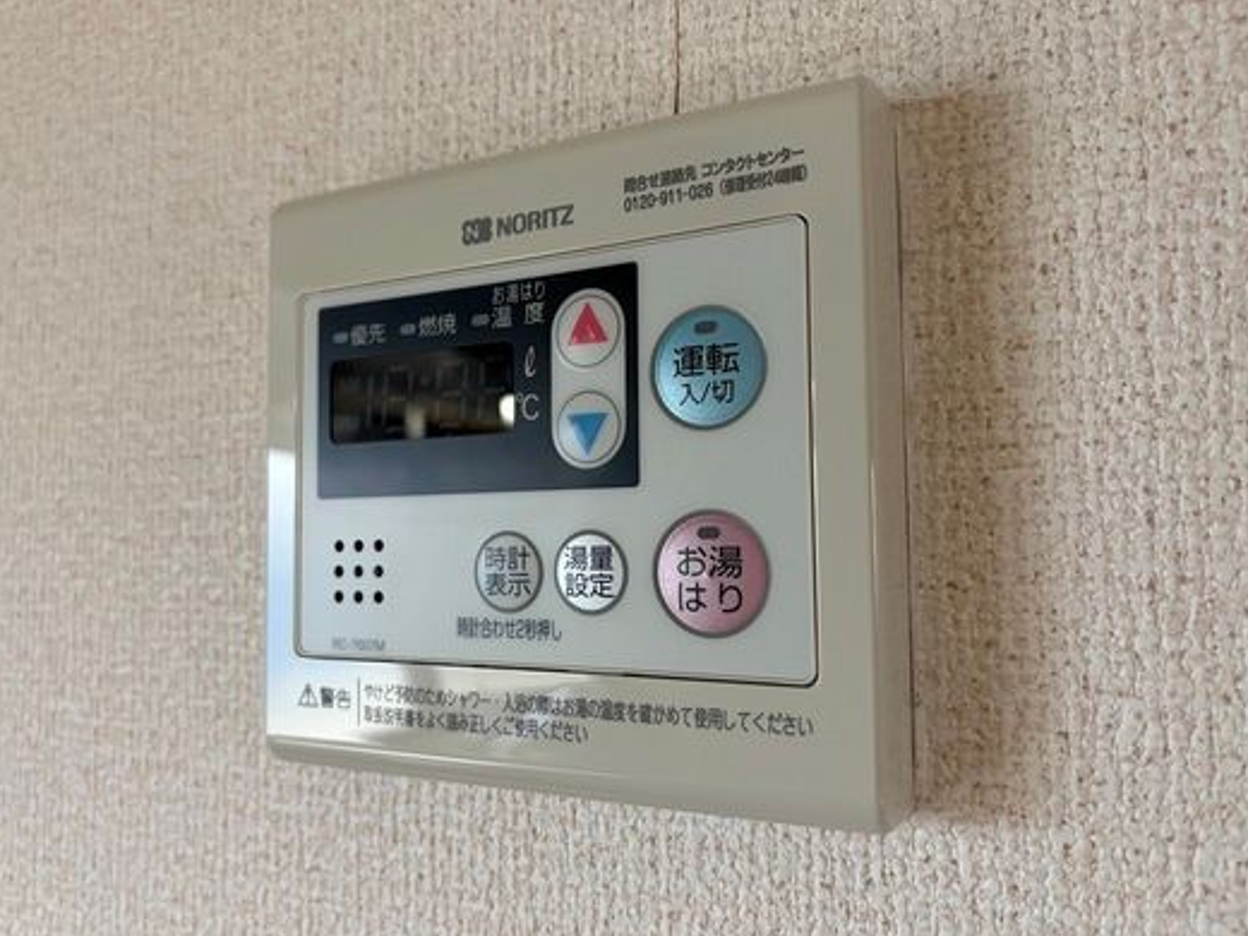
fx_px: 1009
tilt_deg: +4.8
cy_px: 463
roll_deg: +0.7
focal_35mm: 28
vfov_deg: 49.7
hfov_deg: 63.4
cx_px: 593
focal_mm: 5.96
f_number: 1.6
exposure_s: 1/60
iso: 250
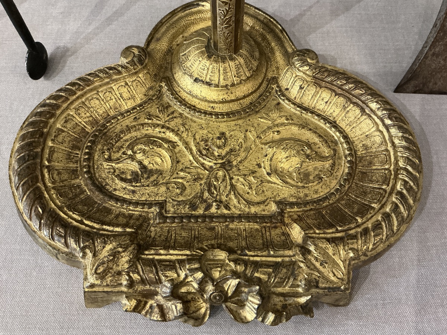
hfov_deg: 63.4
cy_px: 168
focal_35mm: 28
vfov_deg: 49.7
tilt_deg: -68.0
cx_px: 224
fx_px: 362
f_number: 1.8
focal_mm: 3
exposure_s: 1/25
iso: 250
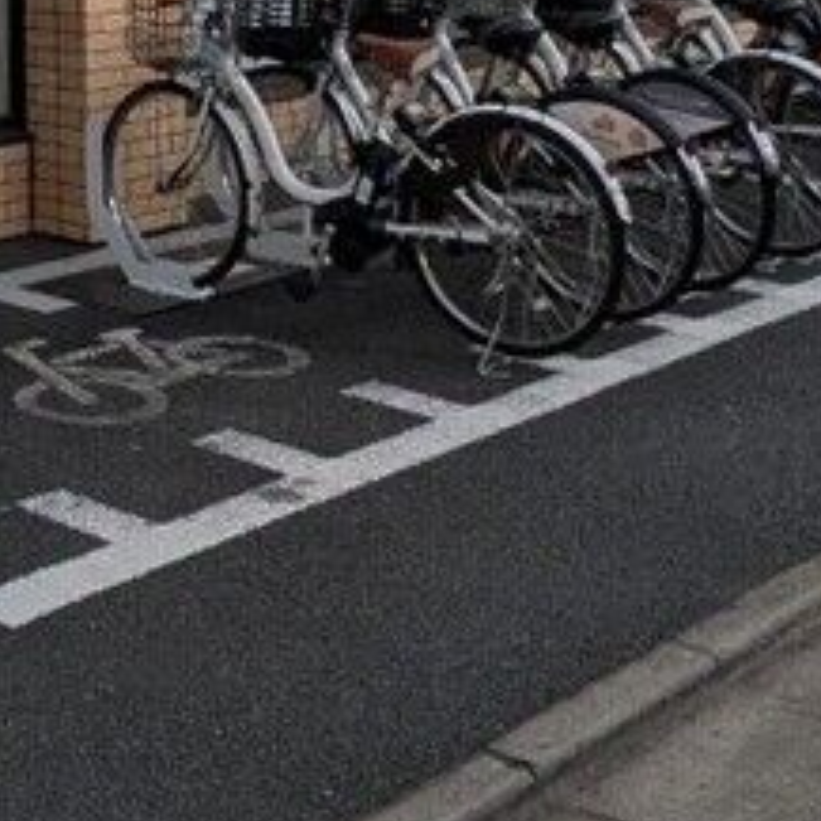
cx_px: -132
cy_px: -242
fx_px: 1959
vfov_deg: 21.4
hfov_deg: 22.1
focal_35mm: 73
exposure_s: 1/673
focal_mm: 1.83
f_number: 2.2
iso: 50
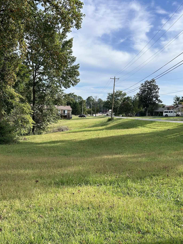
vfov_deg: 54.8
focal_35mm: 33
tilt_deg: -9.6
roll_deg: -1.3
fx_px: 233
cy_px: 150
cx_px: 94
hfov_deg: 42.9
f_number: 1.5
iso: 50
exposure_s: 1/2404
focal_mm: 5.7
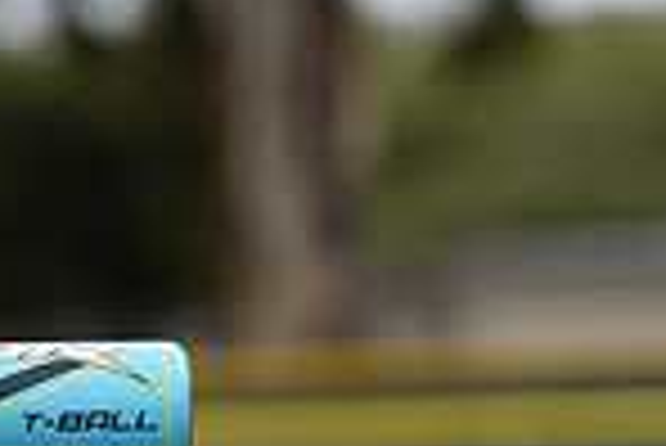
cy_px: 705
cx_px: -621
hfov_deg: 3.6
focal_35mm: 564
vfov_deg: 2.4
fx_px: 10444
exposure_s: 1/250
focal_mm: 144
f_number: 5.6
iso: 50
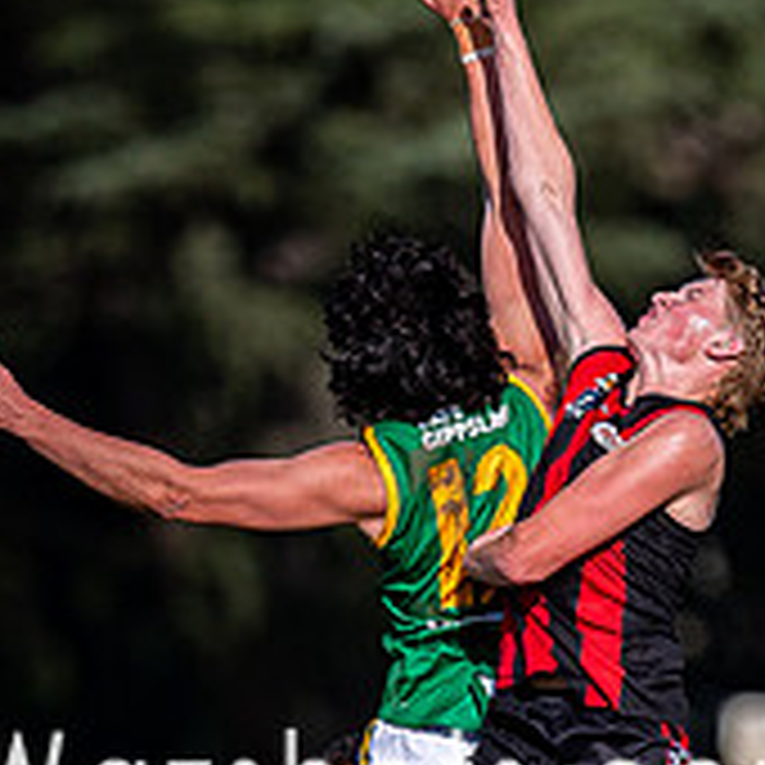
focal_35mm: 2205
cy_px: 607
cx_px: 524
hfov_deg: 0.8
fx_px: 55131
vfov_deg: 0.8
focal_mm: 500
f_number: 4
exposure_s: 1/2000
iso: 160
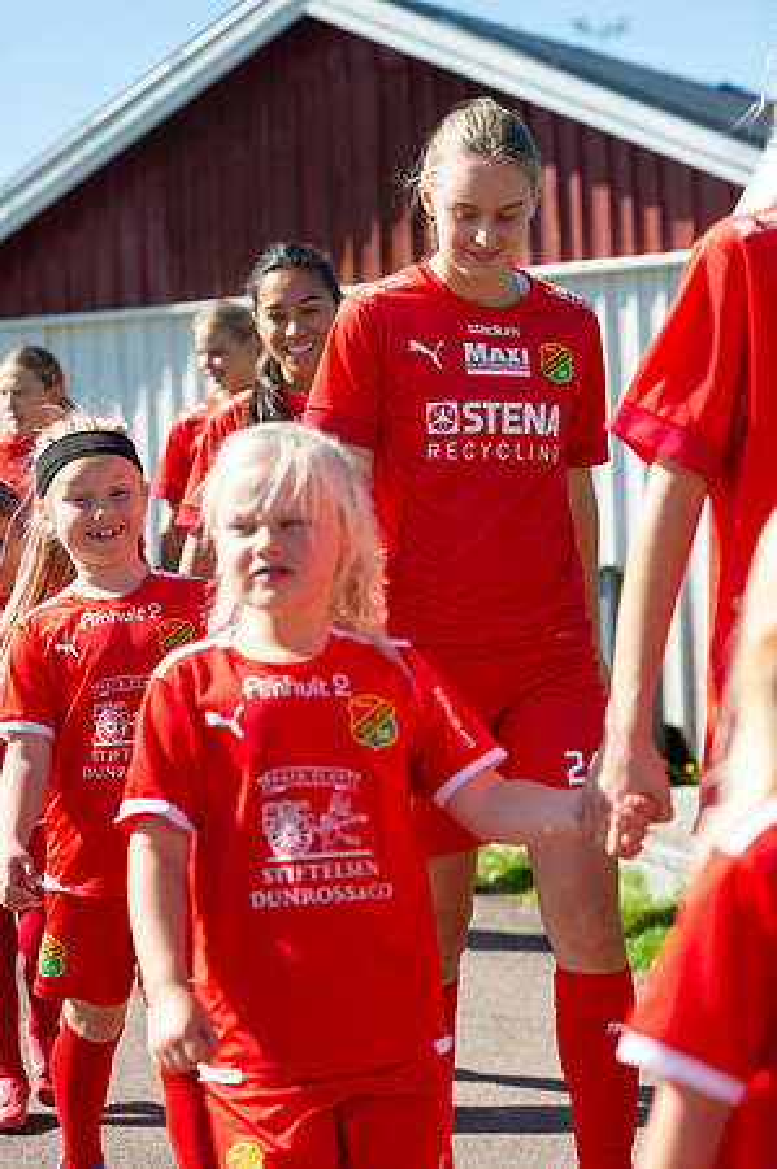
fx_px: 2790
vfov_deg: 23.7
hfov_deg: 15.9
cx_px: 388
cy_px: 584
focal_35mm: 86
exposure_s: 1/1250
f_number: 5
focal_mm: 86
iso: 320
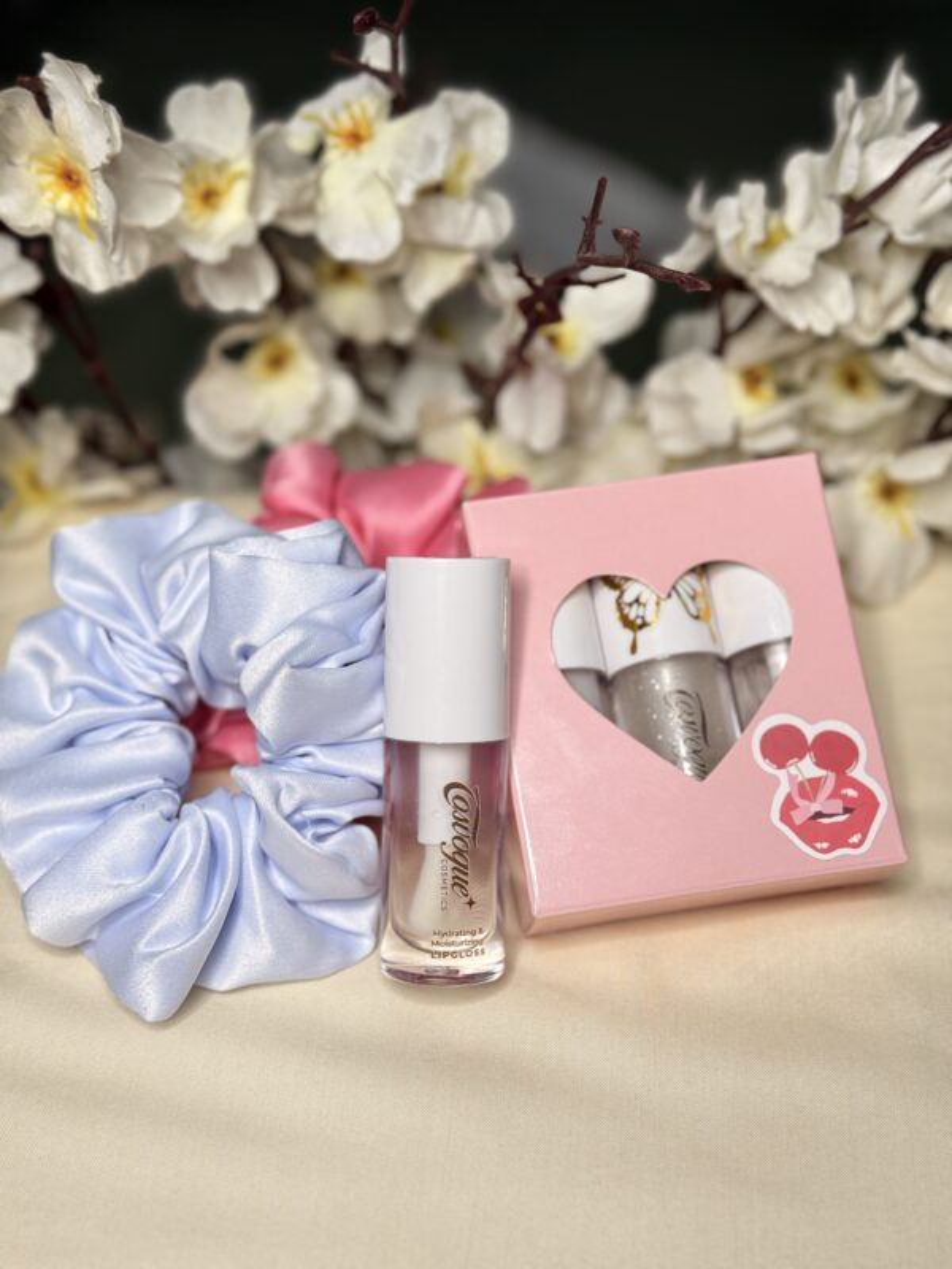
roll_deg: -1.0
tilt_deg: -39.6
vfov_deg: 39.7
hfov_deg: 30.3
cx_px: 476
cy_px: 634
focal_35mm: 48
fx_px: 1760
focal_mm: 6.76
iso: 64
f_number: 1.78
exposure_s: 1/100
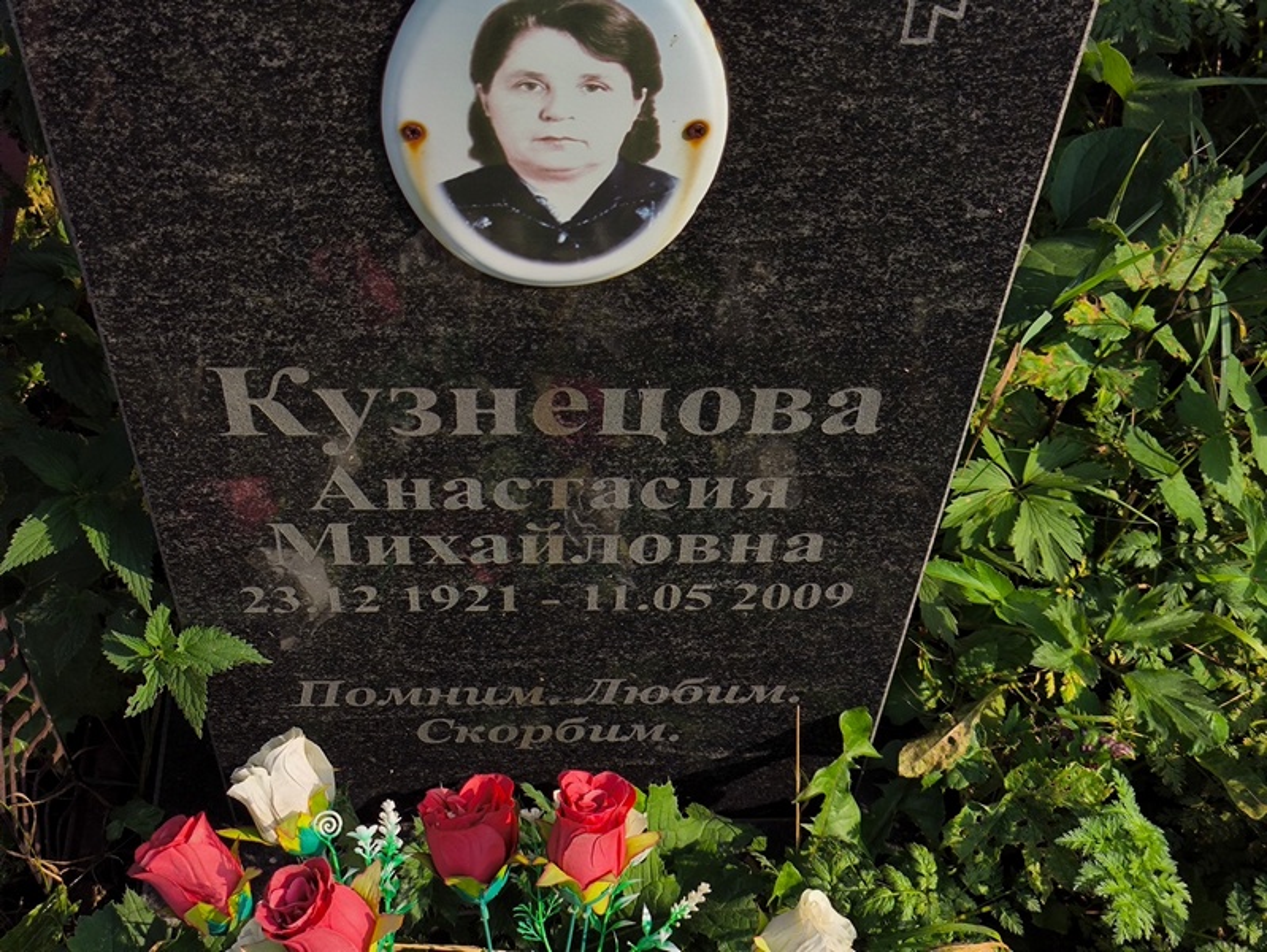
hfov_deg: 38.2
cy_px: 476
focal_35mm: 50
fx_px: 1831
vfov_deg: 29.1
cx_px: 634
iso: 50
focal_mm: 4.71
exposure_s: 1/2027
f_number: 1.7
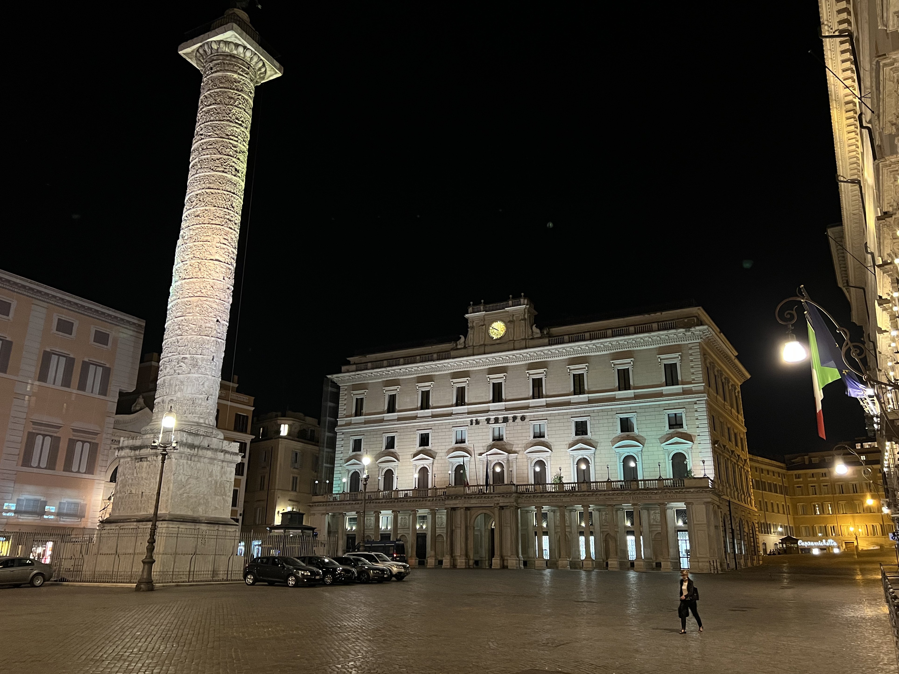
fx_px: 701
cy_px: 339
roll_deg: -0.7
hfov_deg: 65.3
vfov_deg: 51.4
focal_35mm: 27
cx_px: 459
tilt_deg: +17.6
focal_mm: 5.7
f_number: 1.5
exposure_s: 1/33
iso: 500
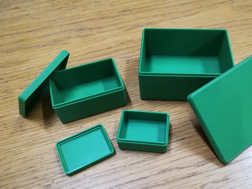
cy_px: 107
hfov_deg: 58.0
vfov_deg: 45.3
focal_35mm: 31
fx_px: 226
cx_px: 149
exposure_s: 1/25
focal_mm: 3.83
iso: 500
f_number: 2.2
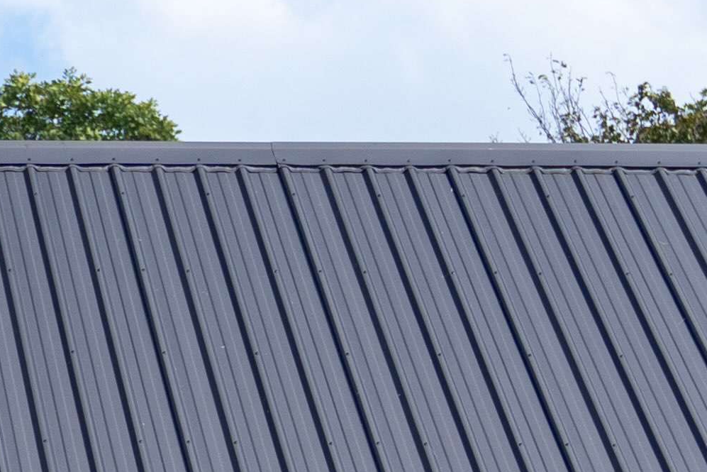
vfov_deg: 5.2
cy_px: 844
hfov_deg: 7.8
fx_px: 5106
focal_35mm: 260
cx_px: -325
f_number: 3.2
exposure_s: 1/2500
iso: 160
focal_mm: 37
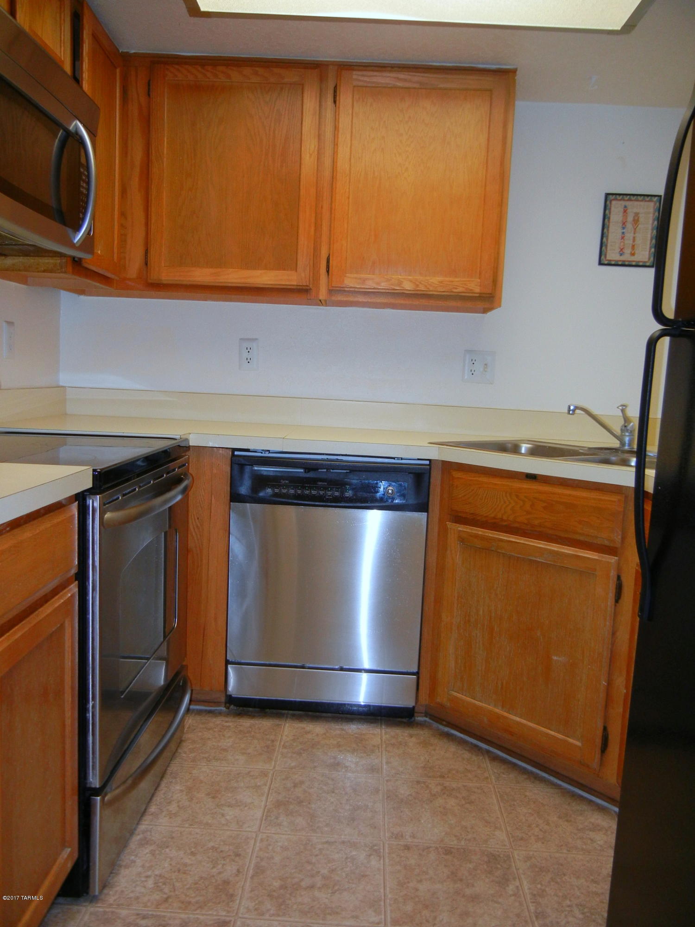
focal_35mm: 30
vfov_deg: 60.0
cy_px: 464
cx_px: 348
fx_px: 803
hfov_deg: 46.8
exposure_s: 1/30
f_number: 3.5
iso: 200
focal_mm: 5.4
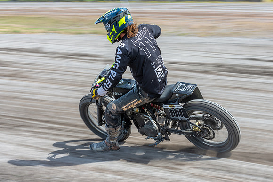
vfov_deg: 13.7
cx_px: 164
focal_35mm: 100
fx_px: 760
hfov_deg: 20.3
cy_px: 91
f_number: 8
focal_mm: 55
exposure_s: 1/160
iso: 160
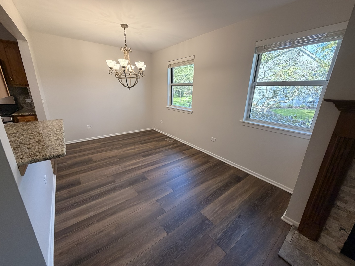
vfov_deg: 85.7
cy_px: 133
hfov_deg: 102.1
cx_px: 178
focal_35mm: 14
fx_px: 144
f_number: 2.2
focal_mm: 2.22
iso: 200
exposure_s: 1/120
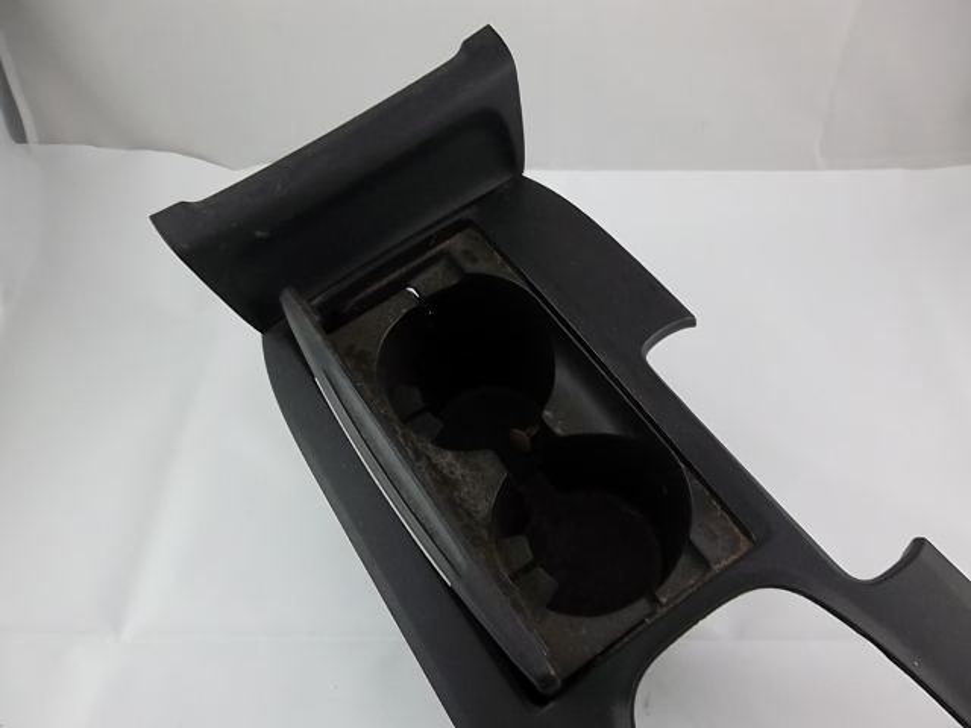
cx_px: 486
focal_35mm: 27
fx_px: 757
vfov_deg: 51.4
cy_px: 364
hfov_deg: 65.3
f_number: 3.5
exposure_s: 1/45
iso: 80
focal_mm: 4.9
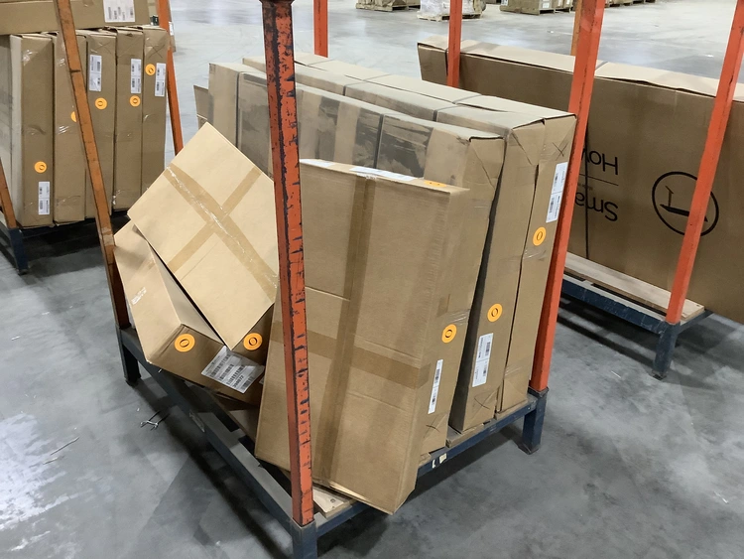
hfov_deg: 58.3
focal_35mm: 31
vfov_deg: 45.5
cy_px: 280
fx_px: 666
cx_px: 372
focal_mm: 3.3
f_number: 2.4
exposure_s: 1/40
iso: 400
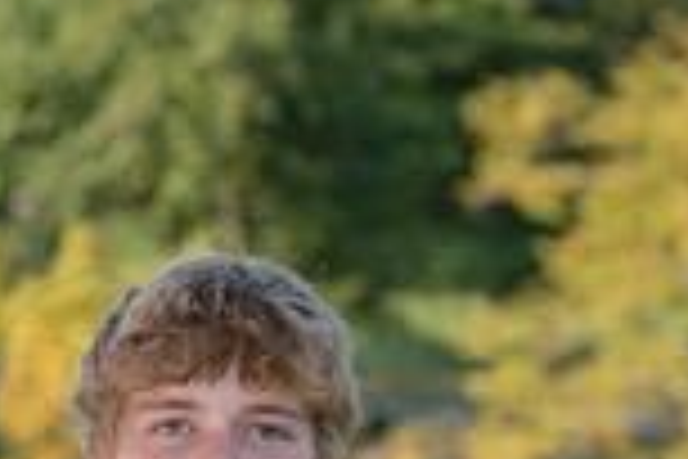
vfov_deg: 4.6
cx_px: 108
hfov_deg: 7.0
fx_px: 5637
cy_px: 792
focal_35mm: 295
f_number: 5.6
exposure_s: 1/640
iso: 800
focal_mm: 100
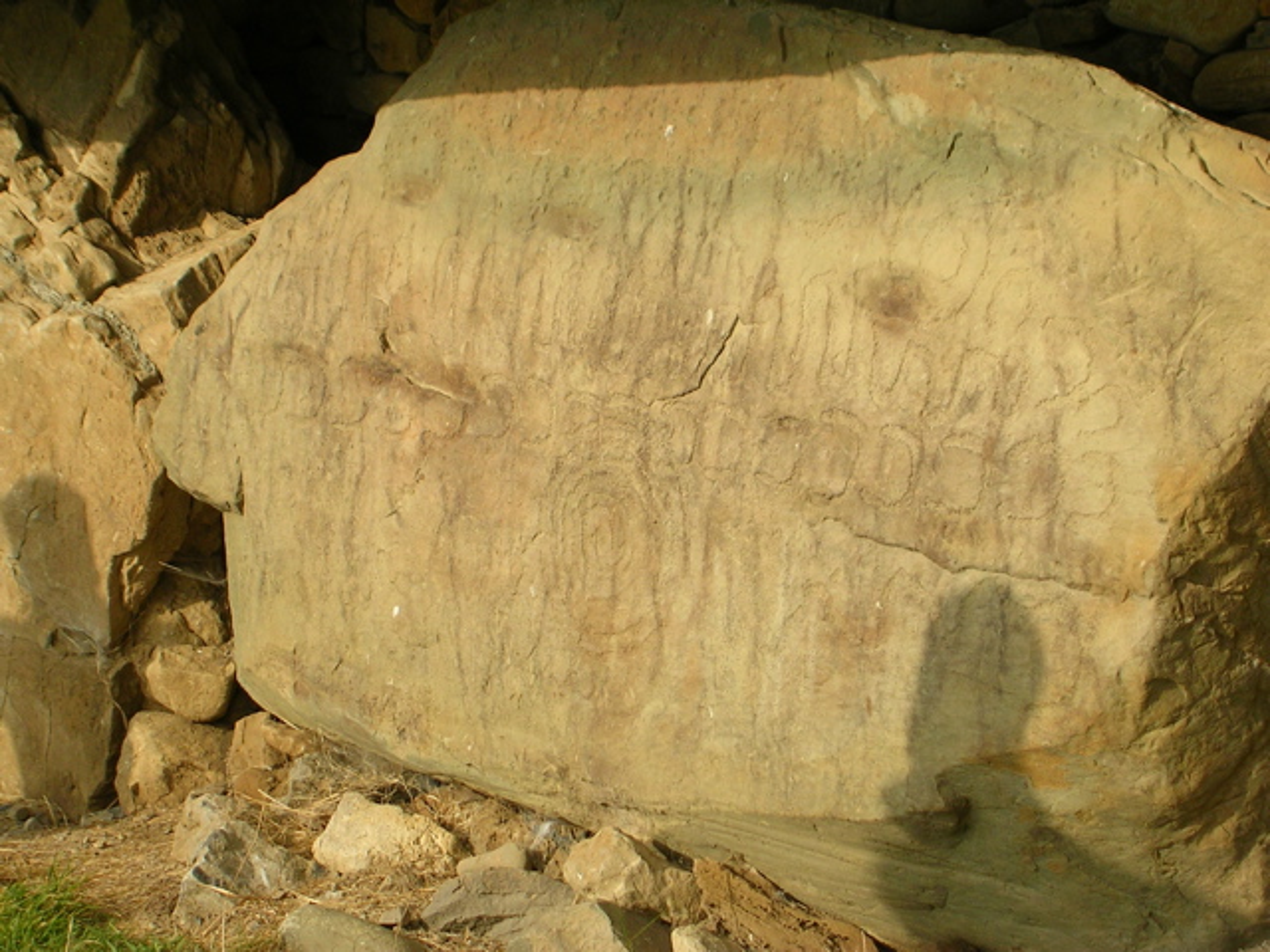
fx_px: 4219
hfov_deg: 17.1
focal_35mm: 115
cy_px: 476
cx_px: 635
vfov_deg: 12.9
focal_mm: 17.4
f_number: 4.9
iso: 50
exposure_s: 1/412
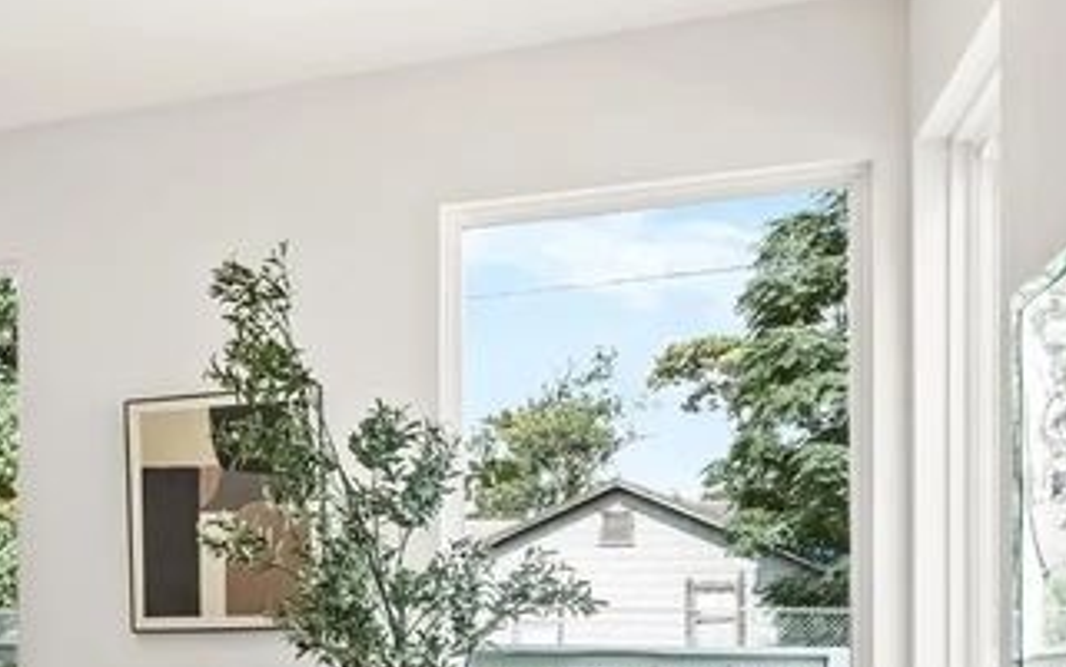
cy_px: 629
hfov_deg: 32.8
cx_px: -176
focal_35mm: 52
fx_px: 1511
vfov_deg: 24.1
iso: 200
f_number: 9
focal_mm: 16
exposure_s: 1/1.67
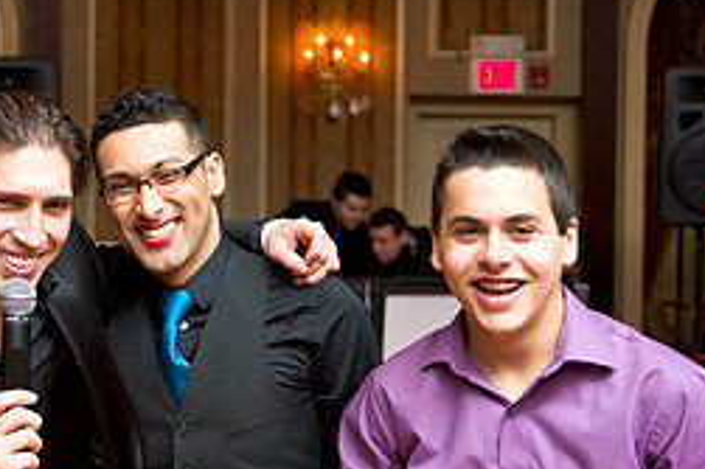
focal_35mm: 81
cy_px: 211
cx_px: 169
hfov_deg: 24.8
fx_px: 1585
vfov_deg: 16.8
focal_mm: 35
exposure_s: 1/125
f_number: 3.2
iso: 1600
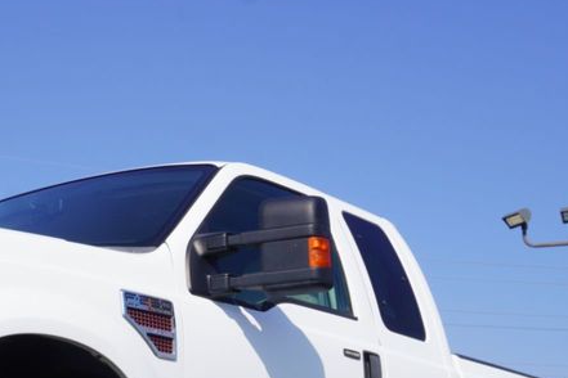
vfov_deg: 15.4
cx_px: 81
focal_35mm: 87
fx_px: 1375
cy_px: 384
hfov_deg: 22.9
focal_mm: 25
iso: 100
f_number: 11
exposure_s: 1/160
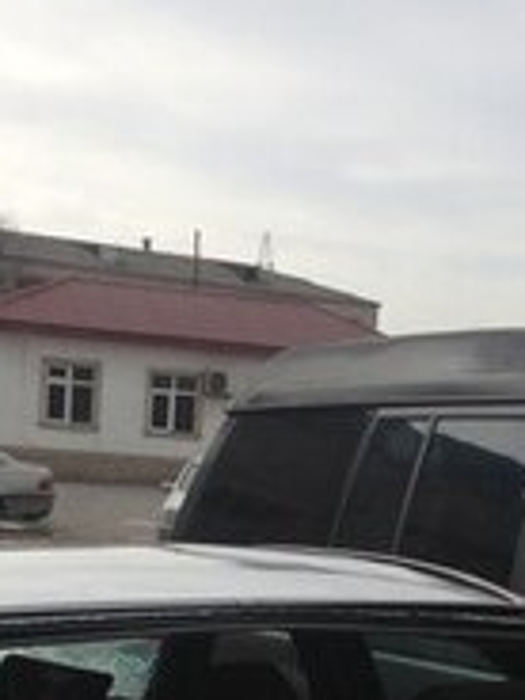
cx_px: 274
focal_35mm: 89
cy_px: 772
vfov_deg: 20.9
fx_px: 1800
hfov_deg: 16.6
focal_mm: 4.12
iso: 50
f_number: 2.4
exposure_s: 1/1466
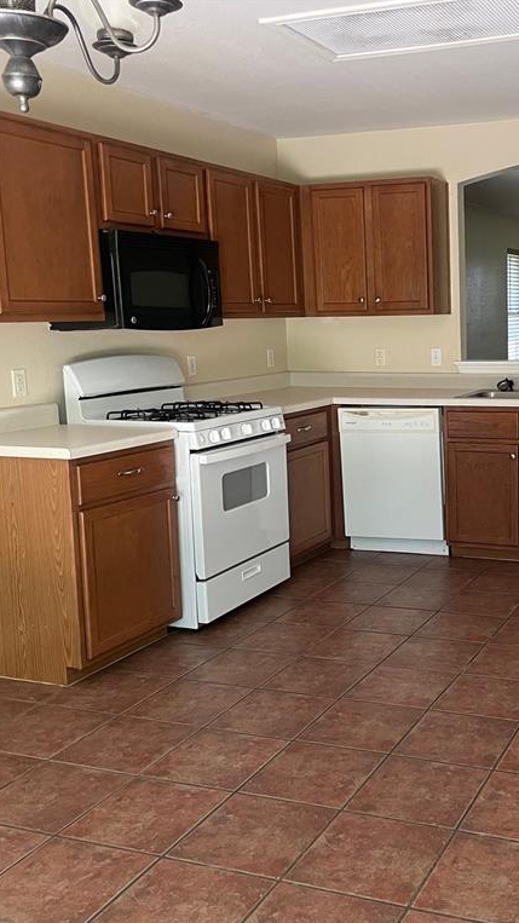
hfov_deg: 30.1
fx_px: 930
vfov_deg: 52.8
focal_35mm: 38
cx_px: 450
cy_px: 461
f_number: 1.6
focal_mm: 4.2
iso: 200
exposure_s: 1/60
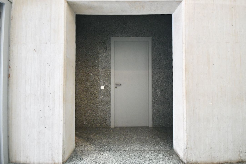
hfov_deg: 100.4
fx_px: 103
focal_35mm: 15
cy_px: 82
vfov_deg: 77.4
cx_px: 123
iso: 3200
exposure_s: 1/100
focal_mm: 10
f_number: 4
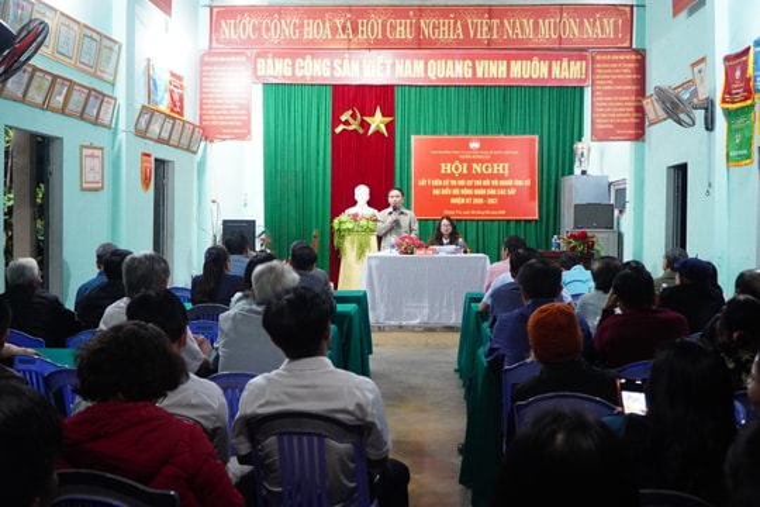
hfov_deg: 49.6
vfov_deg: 34.2
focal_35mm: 39
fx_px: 823
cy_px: 254
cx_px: 380
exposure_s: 1/100
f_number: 4
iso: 4000
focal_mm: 26
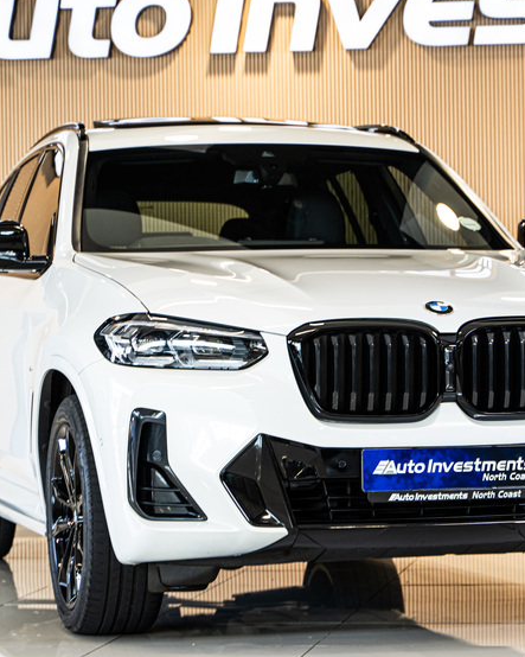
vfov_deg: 14.8
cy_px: 342
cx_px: 340
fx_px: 2526
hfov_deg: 11.9
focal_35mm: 130
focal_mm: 75
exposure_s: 1/125
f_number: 3.5
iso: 500
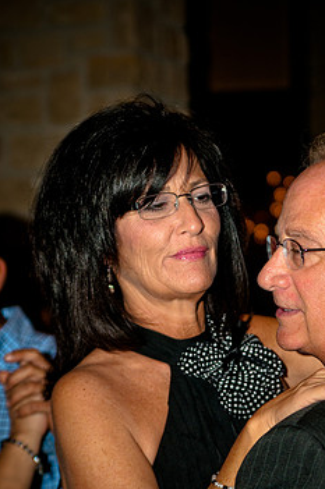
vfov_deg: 16.1
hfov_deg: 10.8
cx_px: 195
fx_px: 1725
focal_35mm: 127
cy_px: 312
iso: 400
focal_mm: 66
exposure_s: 1/200
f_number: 3.2
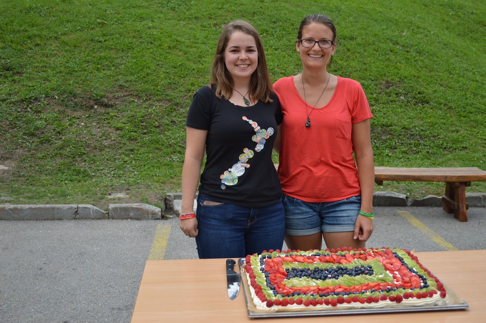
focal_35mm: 45
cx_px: 243
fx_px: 607
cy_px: 162
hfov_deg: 43.6
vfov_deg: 29.8
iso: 160
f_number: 4.5
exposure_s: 1/250
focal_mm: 30
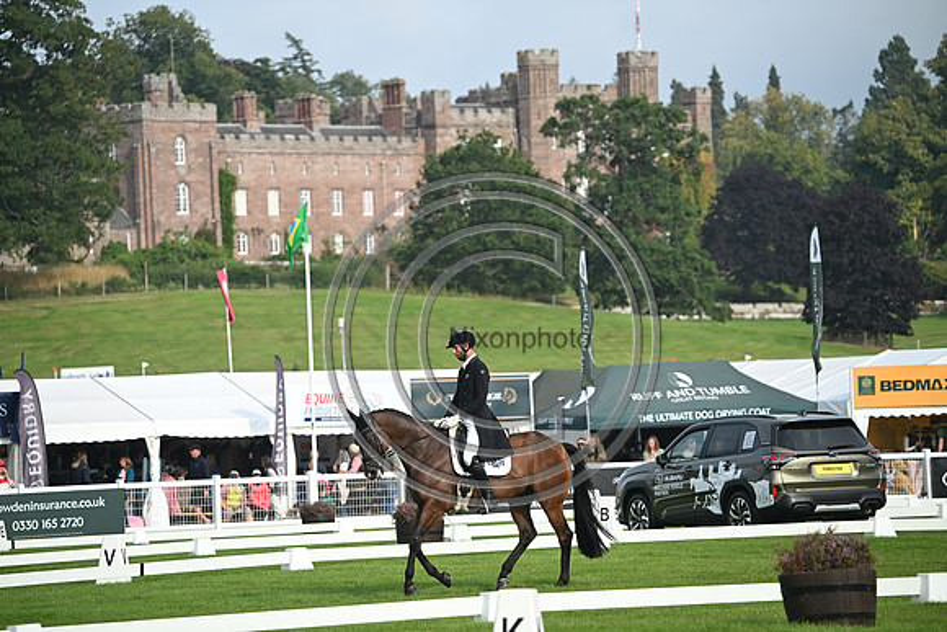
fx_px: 5525
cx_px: 474
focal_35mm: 210
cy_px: 316
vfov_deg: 6.5
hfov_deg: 9.8
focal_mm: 210
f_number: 5
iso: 320
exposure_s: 1/1250
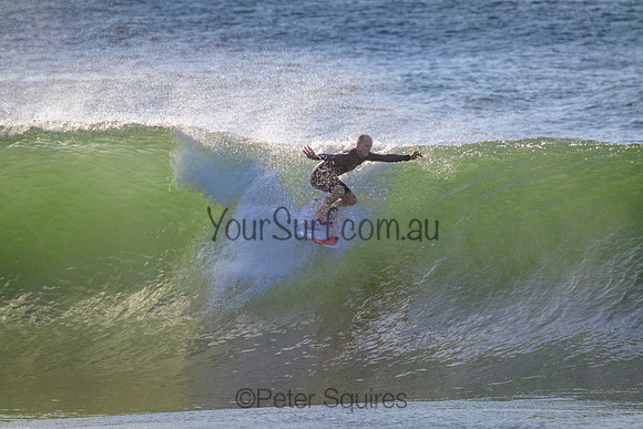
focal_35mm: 800
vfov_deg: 1.7
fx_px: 14292
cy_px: 214
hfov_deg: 2.6
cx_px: 322
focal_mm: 800
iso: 800
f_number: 11
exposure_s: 1/2000
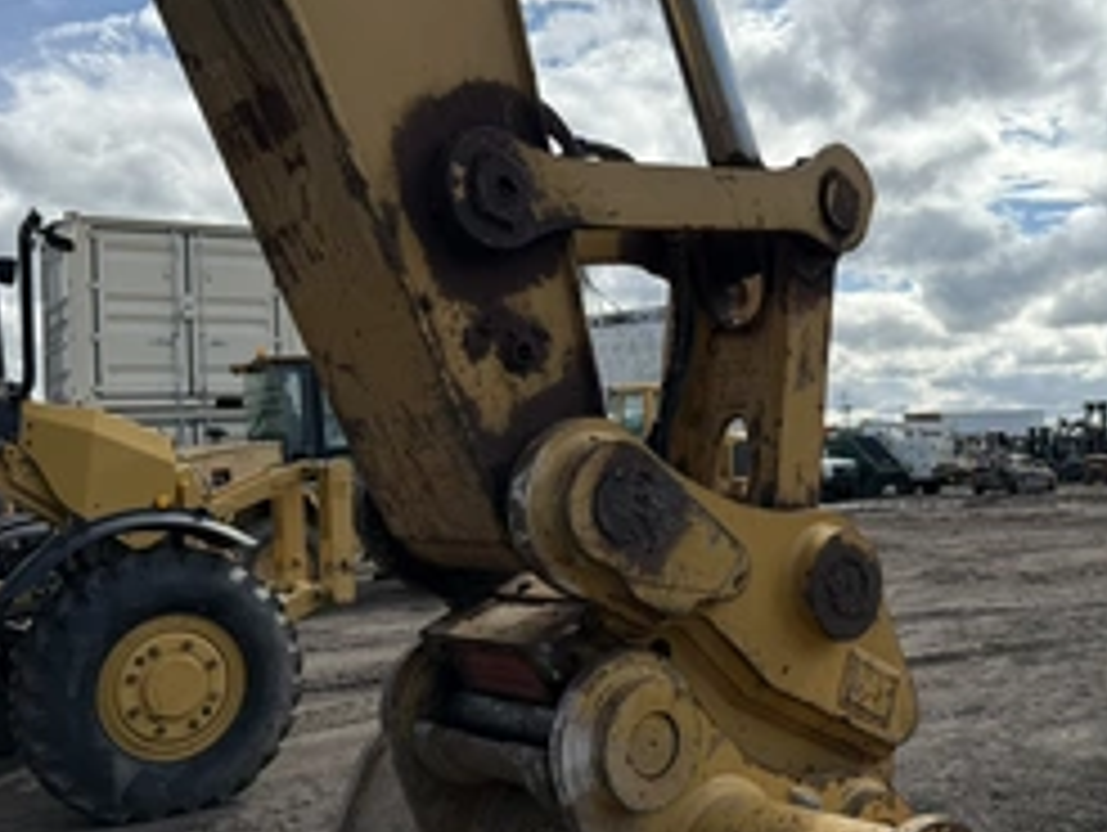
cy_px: 409
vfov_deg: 36.9
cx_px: 698
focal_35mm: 39
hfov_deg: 47.4
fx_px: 1248
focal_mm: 6.76
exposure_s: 1/6173
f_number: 1.78
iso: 80
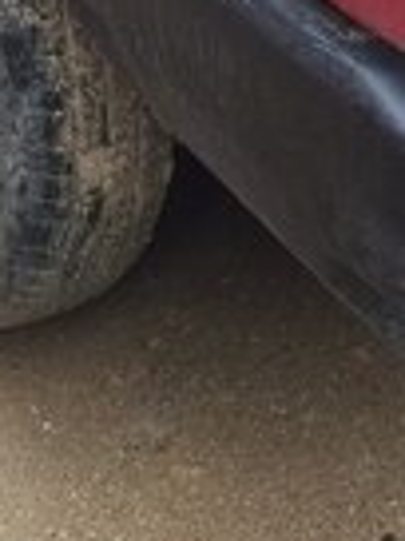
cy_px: -390
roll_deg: -2.1
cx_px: -56
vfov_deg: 16.1
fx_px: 1654
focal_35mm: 106
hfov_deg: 13.6
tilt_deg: -25.7
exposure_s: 1/100
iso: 40
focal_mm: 4.15
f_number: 2.2
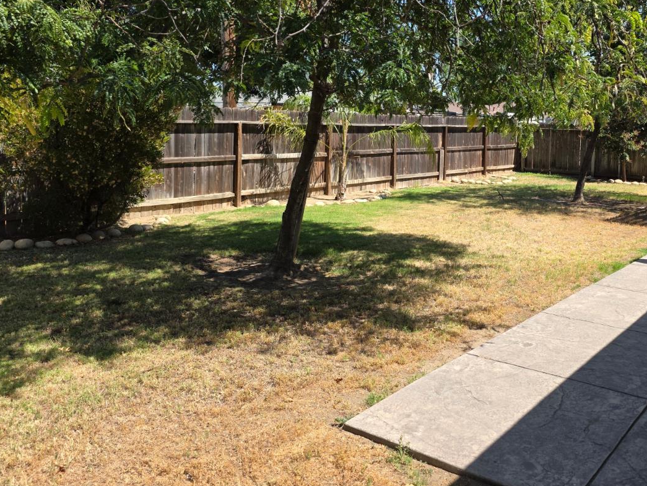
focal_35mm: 33
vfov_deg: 42.4
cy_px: 163
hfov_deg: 54.6
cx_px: 411
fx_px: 617
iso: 80
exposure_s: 1/2866
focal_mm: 6.3
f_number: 1.7
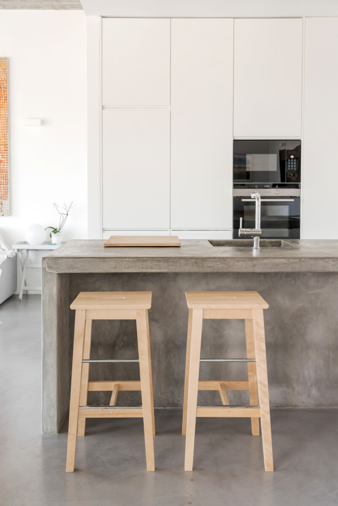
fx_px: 521
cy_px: 253
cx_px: 169
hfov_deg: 36.0
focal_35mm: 37
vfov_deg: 51.9
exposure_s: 1/200
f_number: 4.5
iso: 800
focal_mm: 37
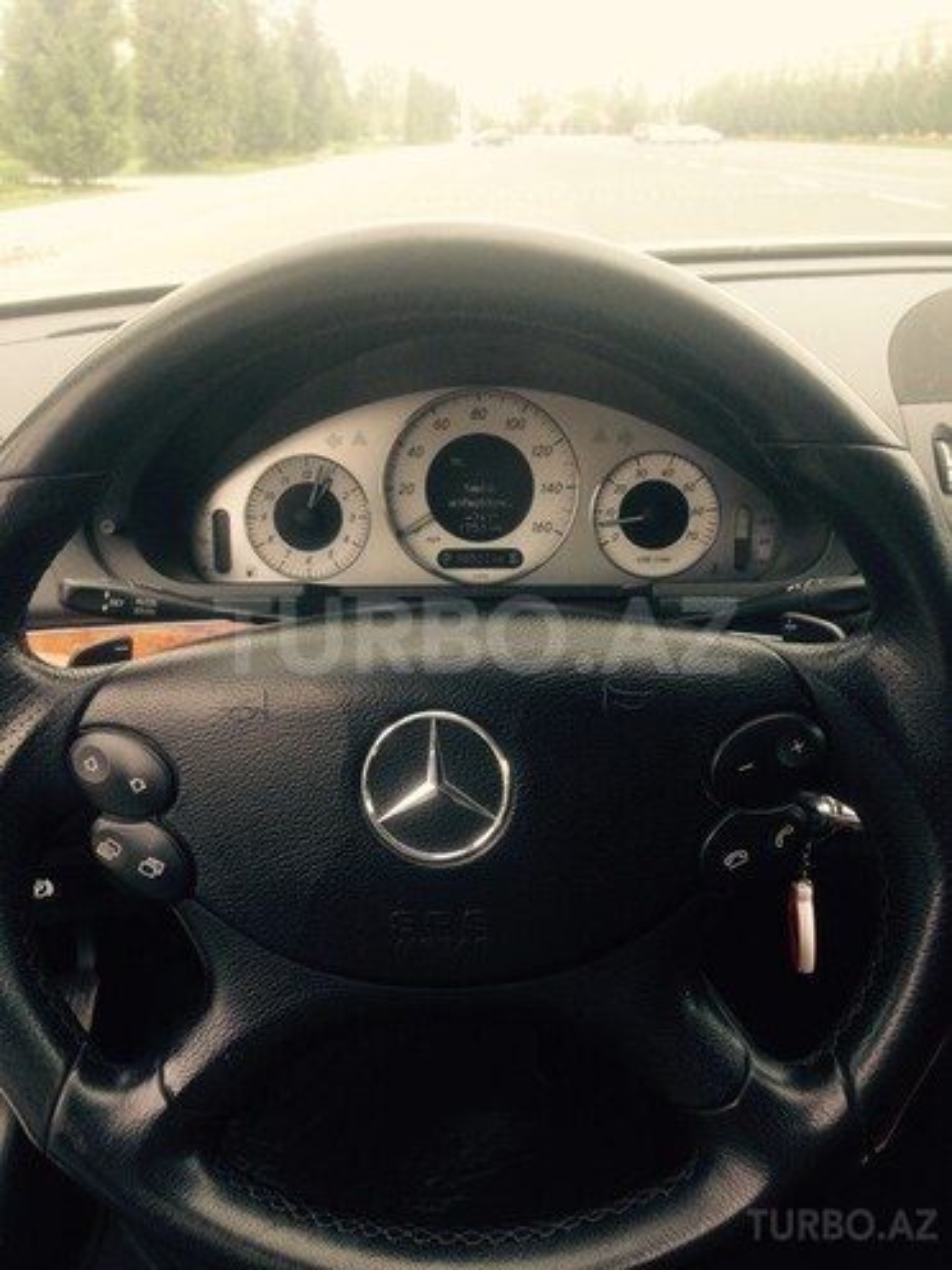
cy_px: 635
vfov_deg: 55.4
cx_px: 476
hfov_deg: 42.9
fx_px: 1210
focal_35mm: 33
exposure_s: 1/188
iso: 50
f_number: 2.4
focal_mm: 4.12
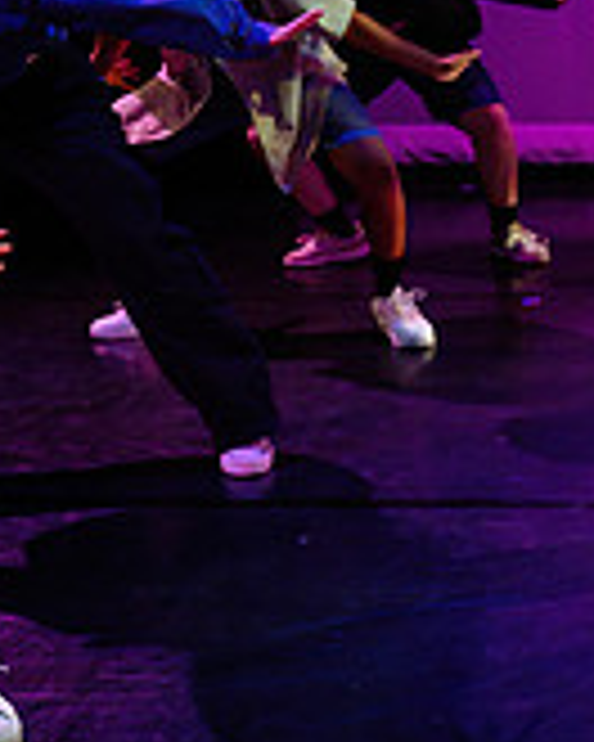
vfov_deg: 21.9
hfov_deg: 15.9
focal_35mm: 87
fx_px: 1912
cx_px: 940
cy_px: 248
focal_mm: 24
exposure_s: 1/300
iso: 2000
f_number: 2.8
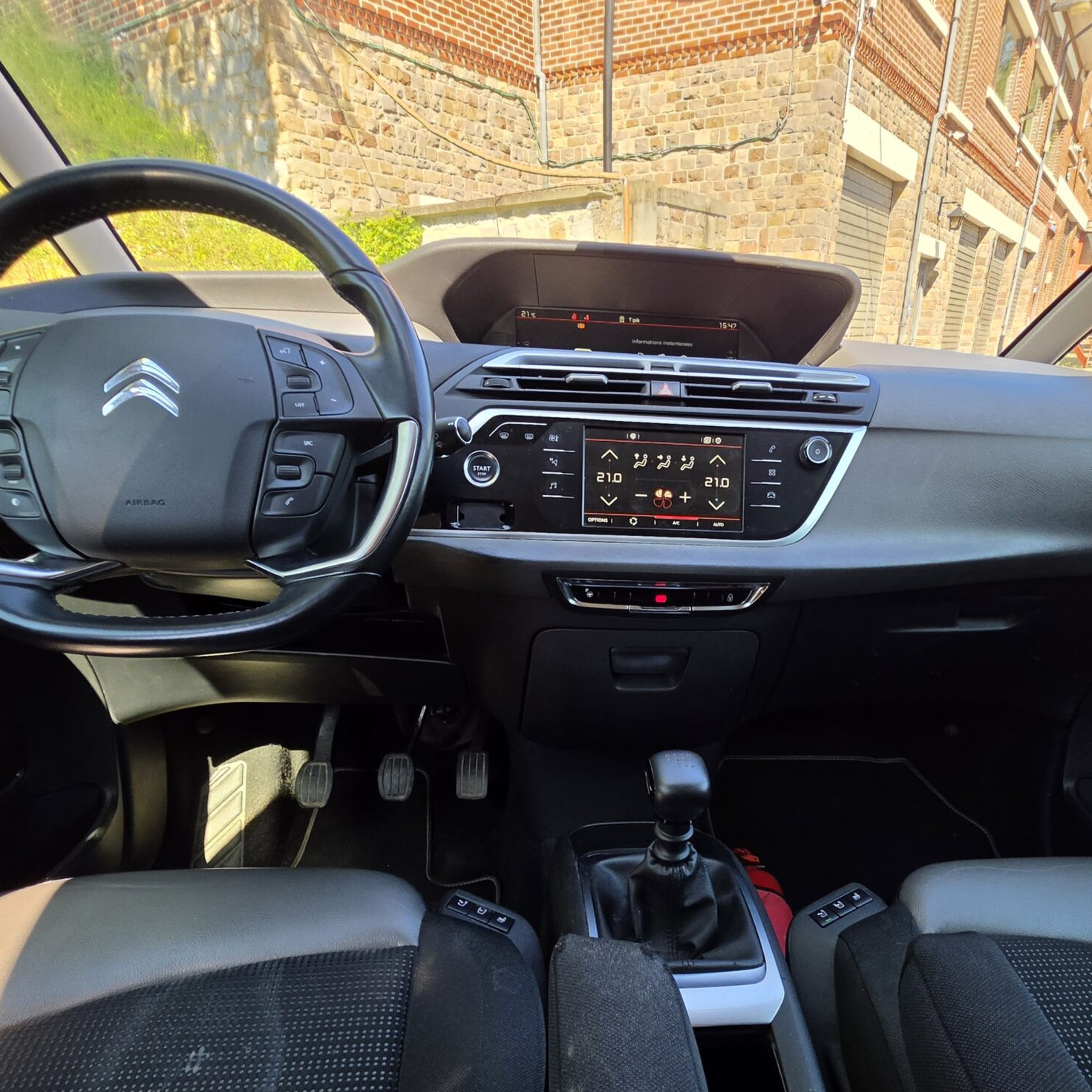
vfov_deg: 73.3
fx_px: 714
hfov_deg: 74.4
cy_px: 696
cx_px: 627
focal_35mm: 20
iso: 80
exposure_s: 1/359
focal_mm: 2.2
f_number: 1.9
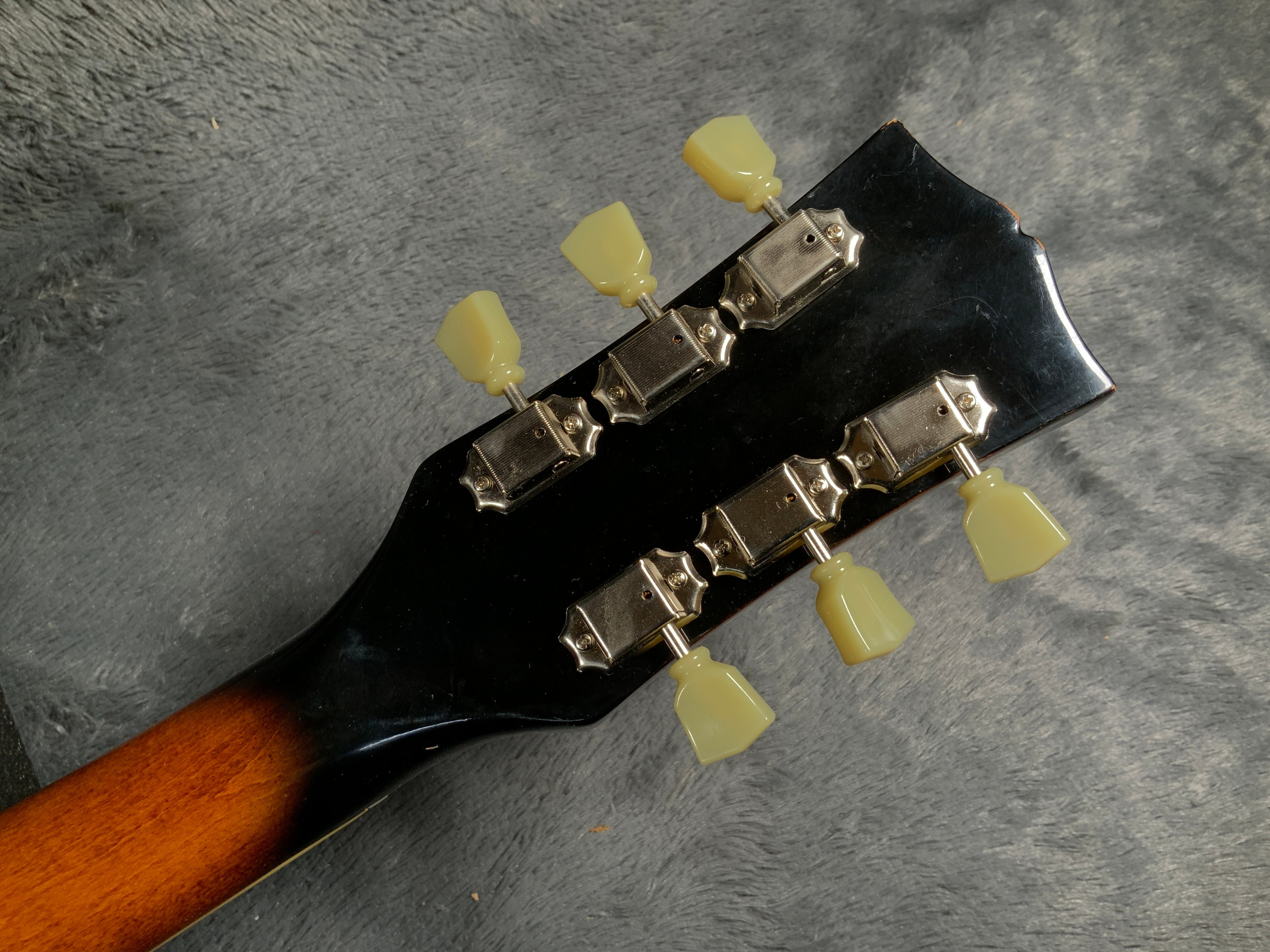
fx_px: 1064
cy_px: 476
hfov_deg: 61.7
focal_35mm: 29
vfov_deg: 48.2
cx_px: 635
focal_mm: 3
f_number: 1.8
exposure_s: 1/104
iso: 32
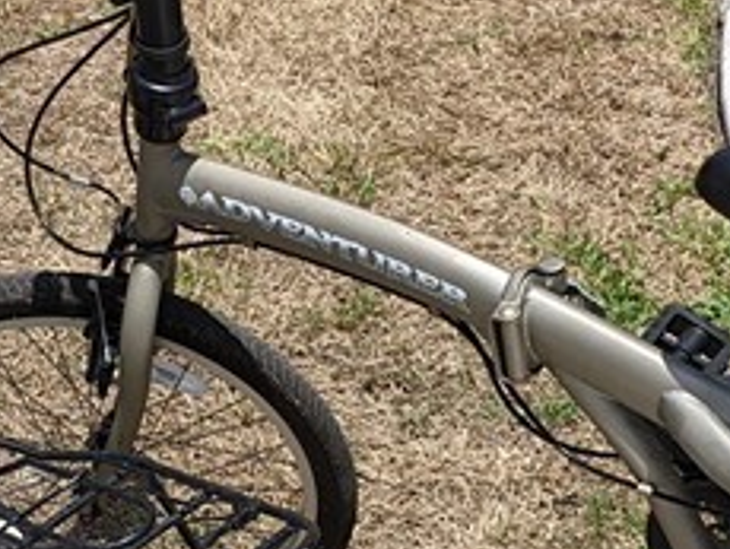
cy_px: 444
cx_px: 375
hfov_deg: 16.4
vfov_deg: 12.3
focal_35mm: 120
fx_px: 2533
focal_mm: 4.44
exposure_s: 1/4695
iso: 66
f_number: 1.8
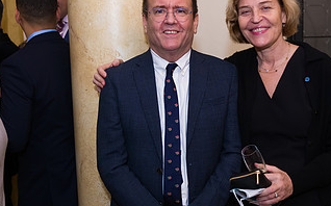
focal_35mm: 54
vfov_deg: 23.9
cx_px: 222
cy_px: 98
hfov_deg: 37.2
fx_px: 487
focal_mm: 29
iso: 1000
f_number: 3.5
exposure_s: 1/100
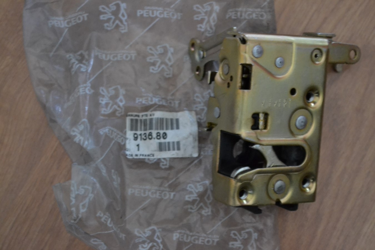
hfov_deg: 28.1
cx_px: 188
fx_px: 750
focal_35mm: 72
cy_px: 125
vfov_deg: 18.9
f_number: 5.6
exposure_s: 1/8
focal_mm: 48
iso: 3200
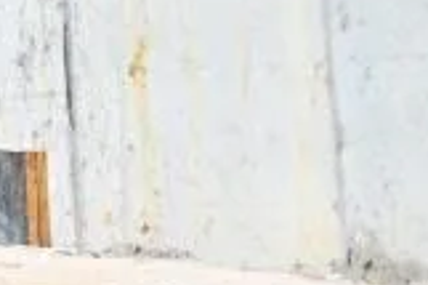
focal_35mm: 204
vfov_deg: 6.4
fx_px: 2423
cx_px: -782
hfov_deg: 8.7
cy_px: -388
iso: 250
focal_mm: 32
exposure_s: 1/2500
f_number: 4
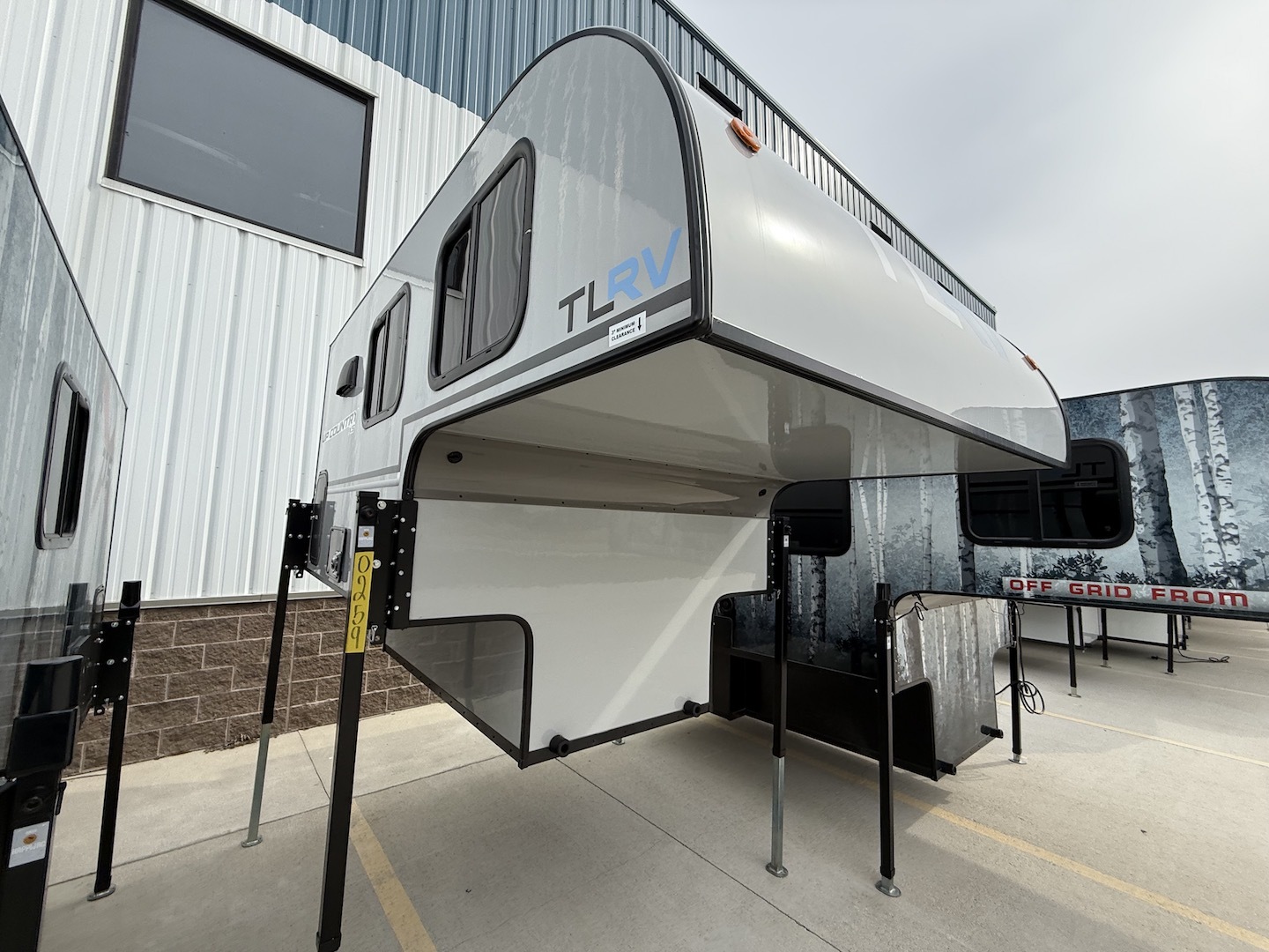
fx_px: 513
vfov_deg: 85.7
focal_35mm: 14
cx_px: 634
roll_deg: -1.4
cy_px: 476
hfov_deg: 102.1
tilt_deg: +7.7
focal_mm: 2.22
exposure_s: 1/664
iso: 64
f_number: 2.2
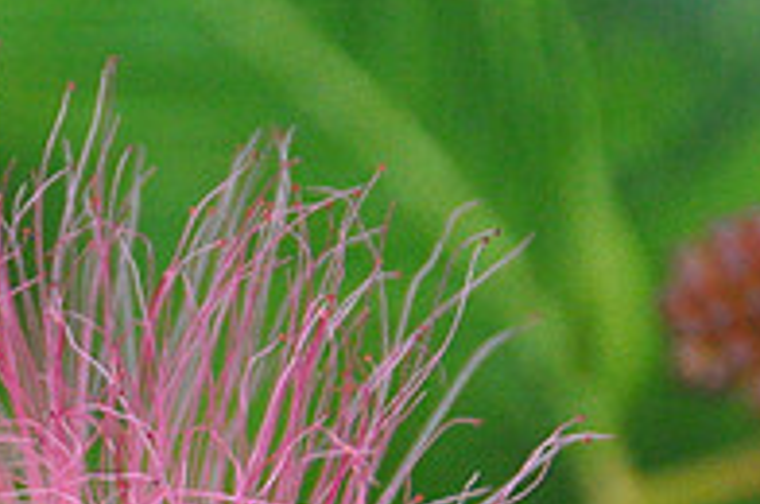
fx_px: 18716
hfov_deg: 2.3
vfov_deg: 1.5
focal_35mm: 888
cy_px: 607
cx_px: -47
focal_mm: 200
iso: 3200
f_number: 5.6
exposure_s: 1/1600
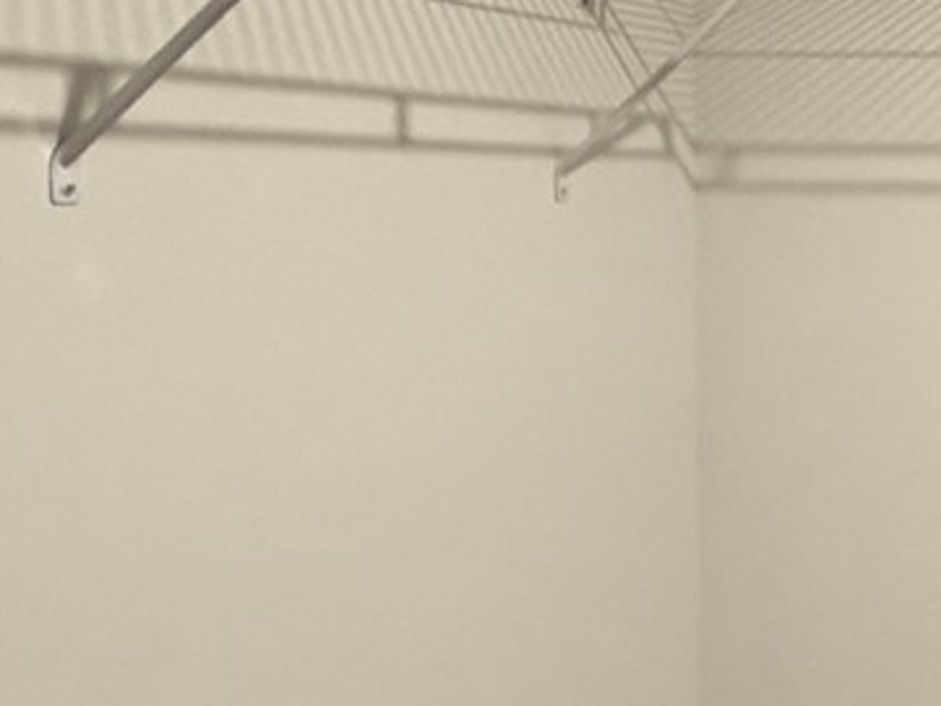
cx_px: 1441
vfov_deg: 23.6
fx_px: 1686
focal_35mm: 62
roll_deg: +0.5
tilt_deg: -1.5
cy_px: 240
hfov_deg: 24.0
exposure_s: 1/60
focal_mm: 2.22
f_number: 2.2
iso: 400
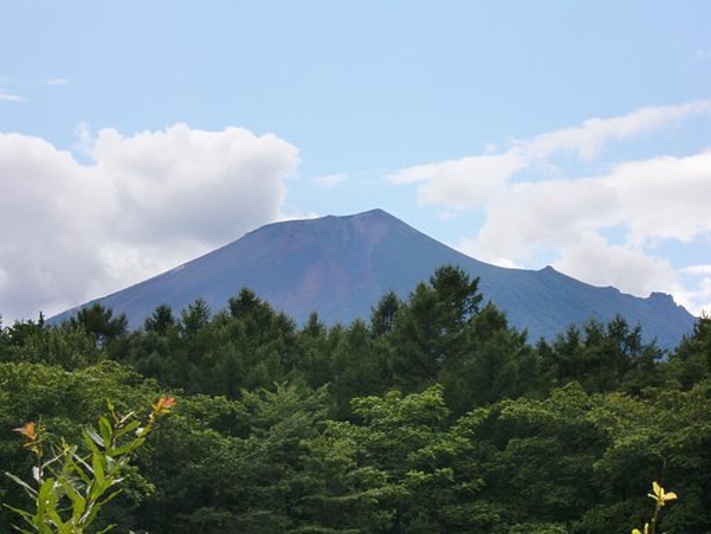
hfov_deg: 17.6
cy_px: 267
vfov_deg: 13.2
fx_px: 2300
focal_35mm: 112
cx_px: 356
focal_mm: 19.6
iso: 64
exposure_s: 1/500
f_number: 5.8
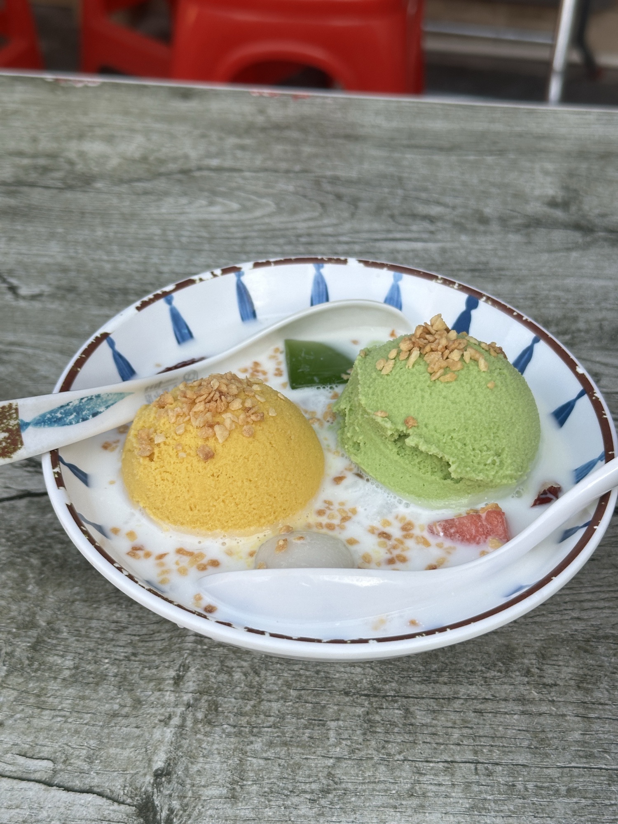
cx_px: 309
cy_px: 412
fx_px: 1143
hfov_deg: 30.3
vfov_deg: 39.7
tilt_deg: -40.1
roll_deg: -2.8
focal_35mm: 48
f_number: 1.78
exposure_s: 1/412
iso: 64
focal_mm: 6.86
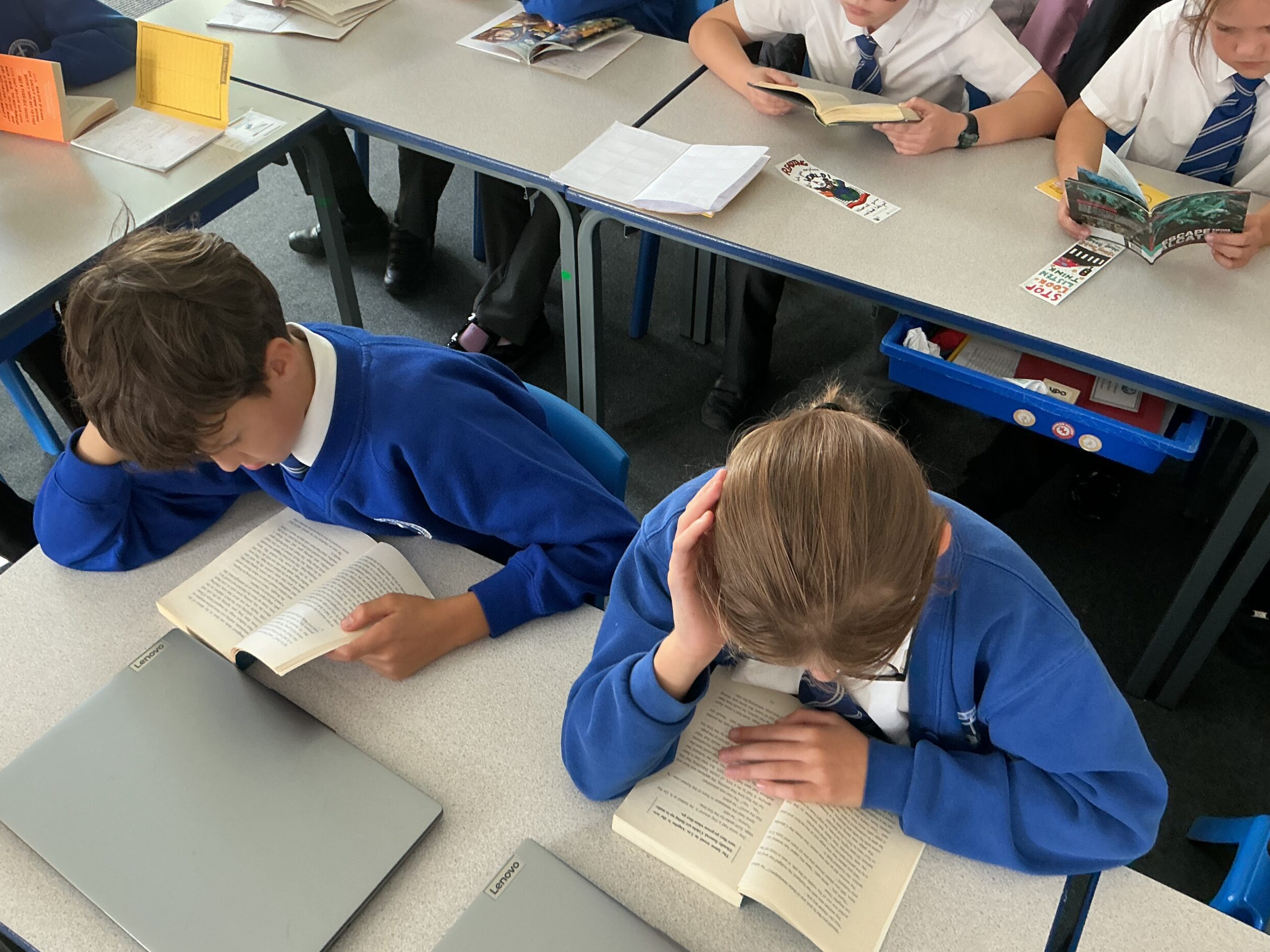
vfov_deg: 46.8
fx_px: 1101
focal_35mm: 30
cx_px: 614
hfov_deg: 60.0
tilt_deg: -45.7
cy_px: 480
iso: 125
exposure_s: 1/50
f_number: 1.8
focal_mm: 3
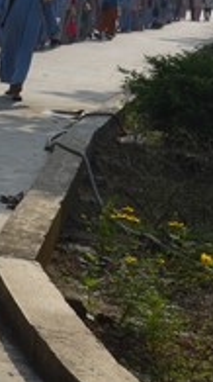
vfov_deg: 18.7
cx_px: -383
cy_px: 18
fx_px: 1130
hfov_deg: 9.1
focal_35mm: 112
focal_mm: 32
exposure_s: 1/400
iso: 200
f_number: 10
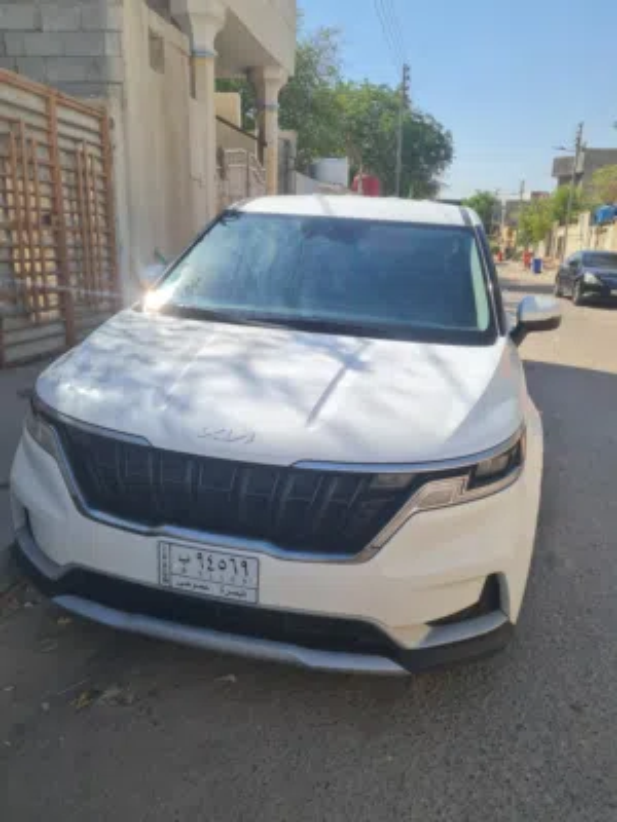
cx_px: 308
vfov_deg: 67.3
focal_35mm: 26
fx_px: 618
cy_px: 411
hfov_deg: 53.1
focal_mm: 5.4
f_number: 1.8
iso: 50
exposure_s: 1/2336
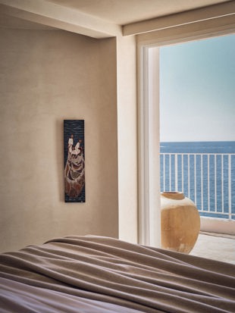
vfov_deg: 37.5
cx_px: 118
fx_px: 461
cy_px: 156
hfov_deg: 28.6
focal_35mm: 51
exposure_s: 1/160
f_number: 11
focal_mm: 64
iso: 400
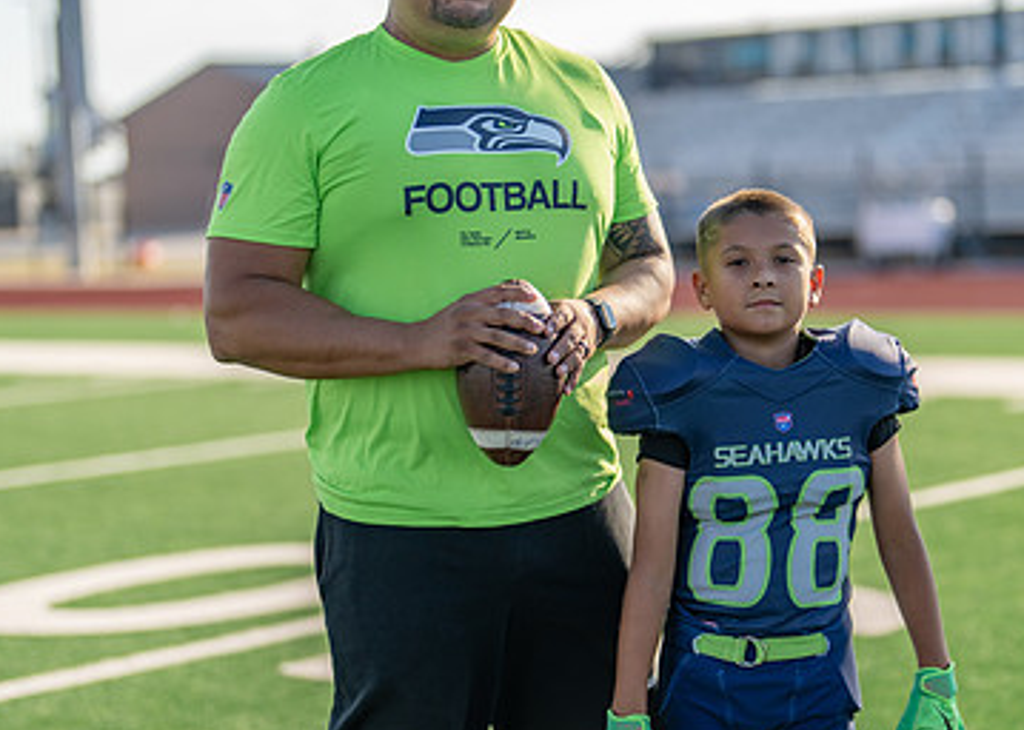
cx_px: 630
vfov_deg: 16.2
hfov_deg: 22.6
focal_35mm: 88
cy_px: 331
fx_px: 2558
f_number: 1.2
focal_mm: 50
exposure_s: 1/4000
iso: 100
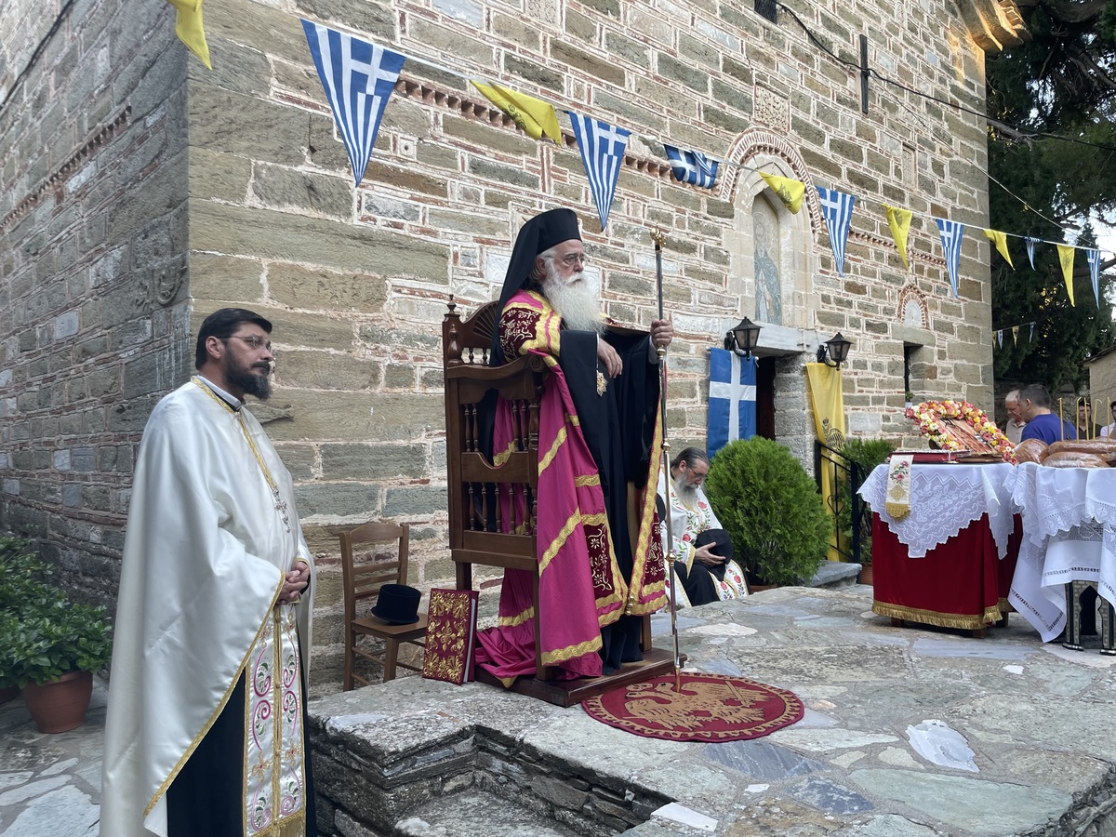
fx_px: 838
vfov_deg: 53.1
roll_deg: +0.9
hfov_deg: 67.3
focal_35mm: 26
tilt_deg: +1.6
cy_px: 418
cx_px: 558
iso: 40
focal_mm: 4.2
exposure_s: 1/121
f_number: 1.6
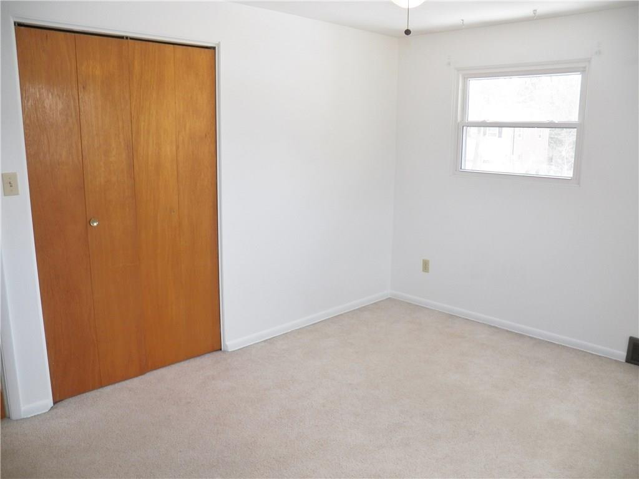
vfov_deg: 49.7
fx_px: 517
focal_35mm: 28
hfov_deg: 63.4
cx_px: 320
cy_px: 240
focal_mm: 4.9
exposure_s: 1/80
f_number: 2.8
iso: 125
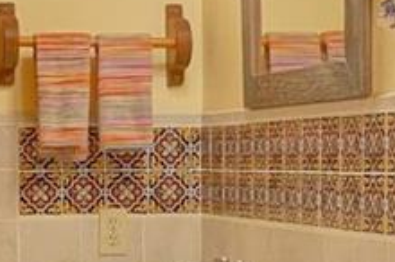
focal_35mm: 131
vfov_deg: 10.4
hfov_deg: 15.7
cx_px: 246
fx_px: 1435
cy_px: 240
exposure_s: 1/6
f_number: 8
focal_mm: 18
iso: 400
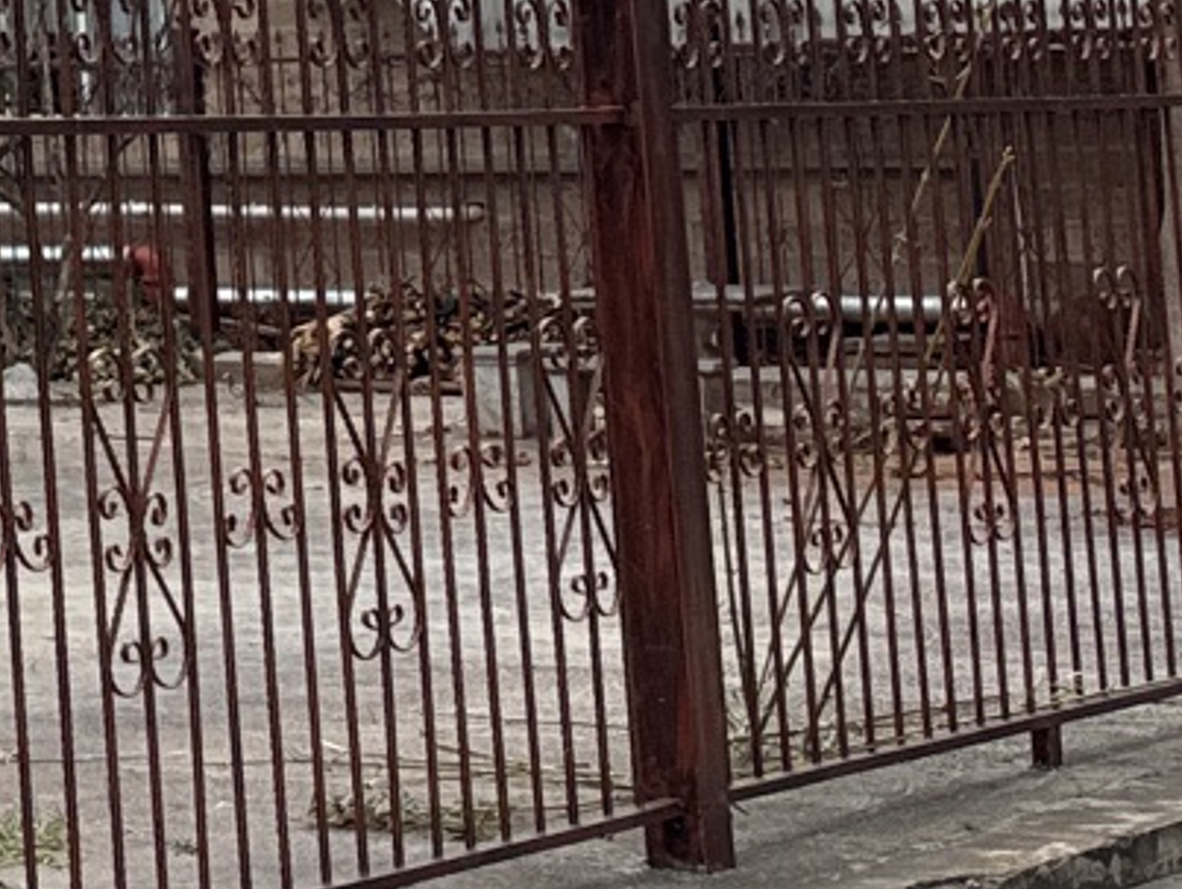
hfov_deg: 13.8
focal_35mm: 119
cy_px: -387
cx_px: -1238
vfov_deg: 12.0
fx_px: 4067
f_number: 1.78
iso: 80
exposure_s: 1/2710
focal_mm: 6.76
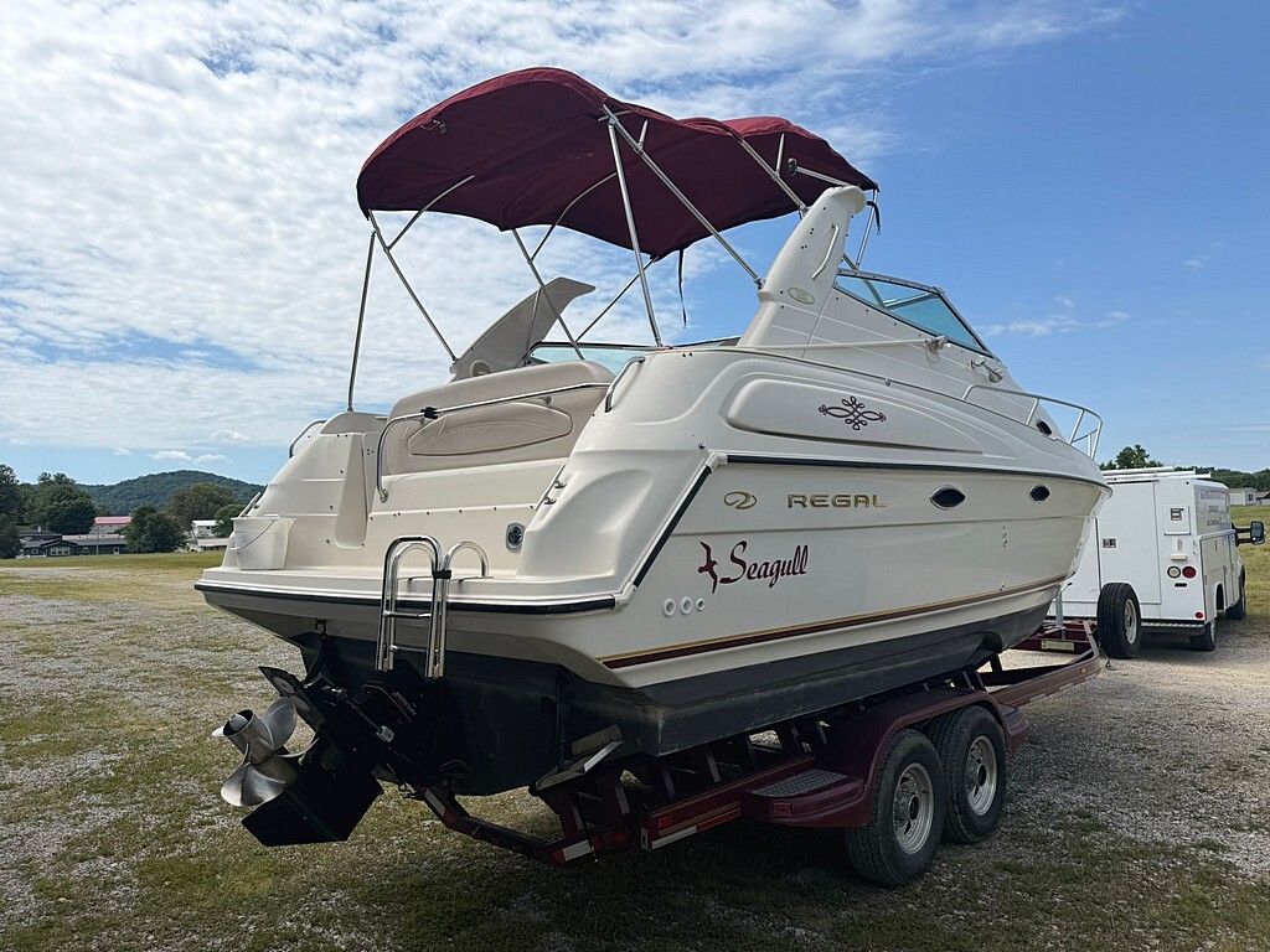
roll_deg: +0.2
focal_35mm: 24
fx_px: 881
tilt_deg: +2.3
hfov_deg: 71.6
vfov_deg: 56.8
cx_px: 635
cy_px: 476
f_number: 1.78
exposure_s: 1/6711
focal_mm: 6.76
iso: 80
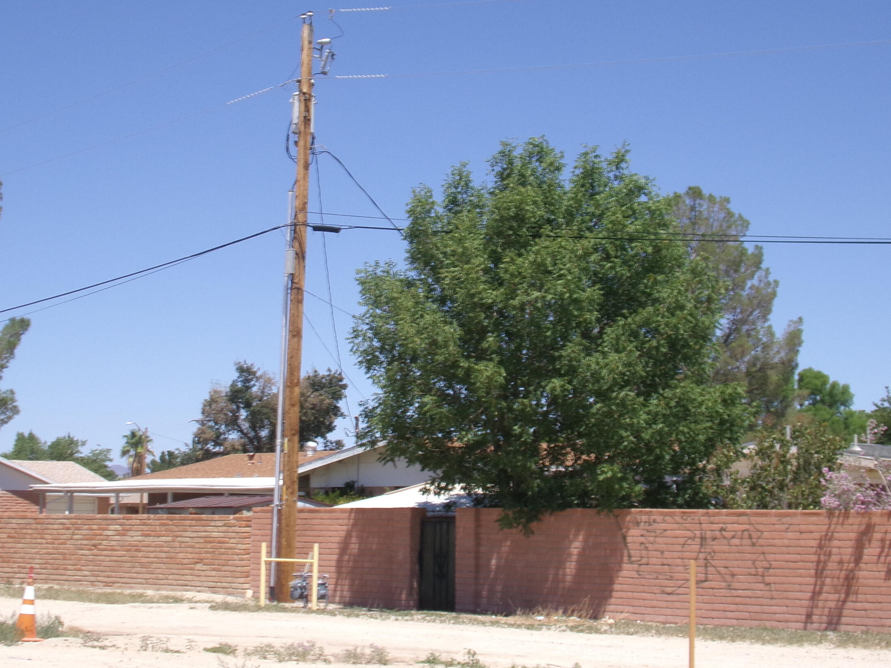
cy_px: 281
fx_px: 1699
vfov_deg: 22.2
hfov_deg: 29.4
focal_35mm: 66
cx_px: 422
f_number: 12.48
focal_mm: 8.5
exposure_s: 1/80
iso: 100
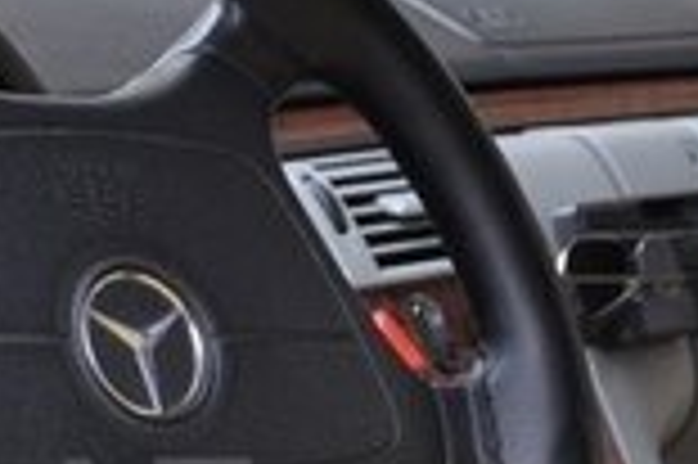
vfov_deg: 7.1
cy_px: 527
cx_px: -207
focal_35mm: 192
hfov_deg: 10.5
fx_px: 3719
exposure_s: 1/125
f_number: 5.6
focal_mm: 30
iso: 400
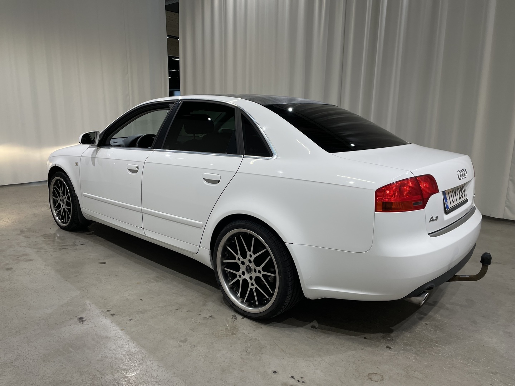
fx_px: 387
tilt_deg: -12.0
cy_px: 193
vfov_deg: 53.1
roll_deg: -0.5
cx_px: 258
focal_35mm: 26
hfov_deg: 67.3
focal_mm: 4.2
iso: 32
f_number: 1.6
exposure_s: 1/143
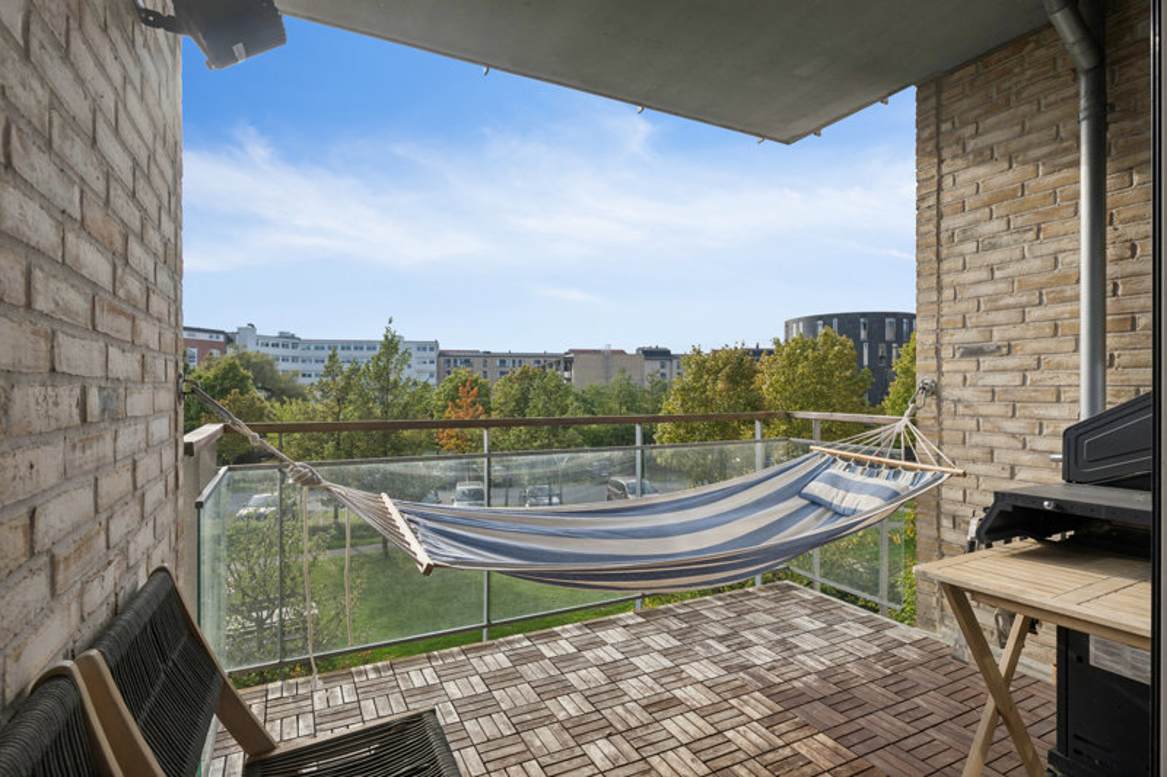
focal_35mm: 18
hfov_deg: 90.0
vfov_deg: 67.4
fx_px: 583
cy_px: 388
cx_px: 584
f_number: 9
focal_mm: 18
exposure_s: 1/320
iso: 160
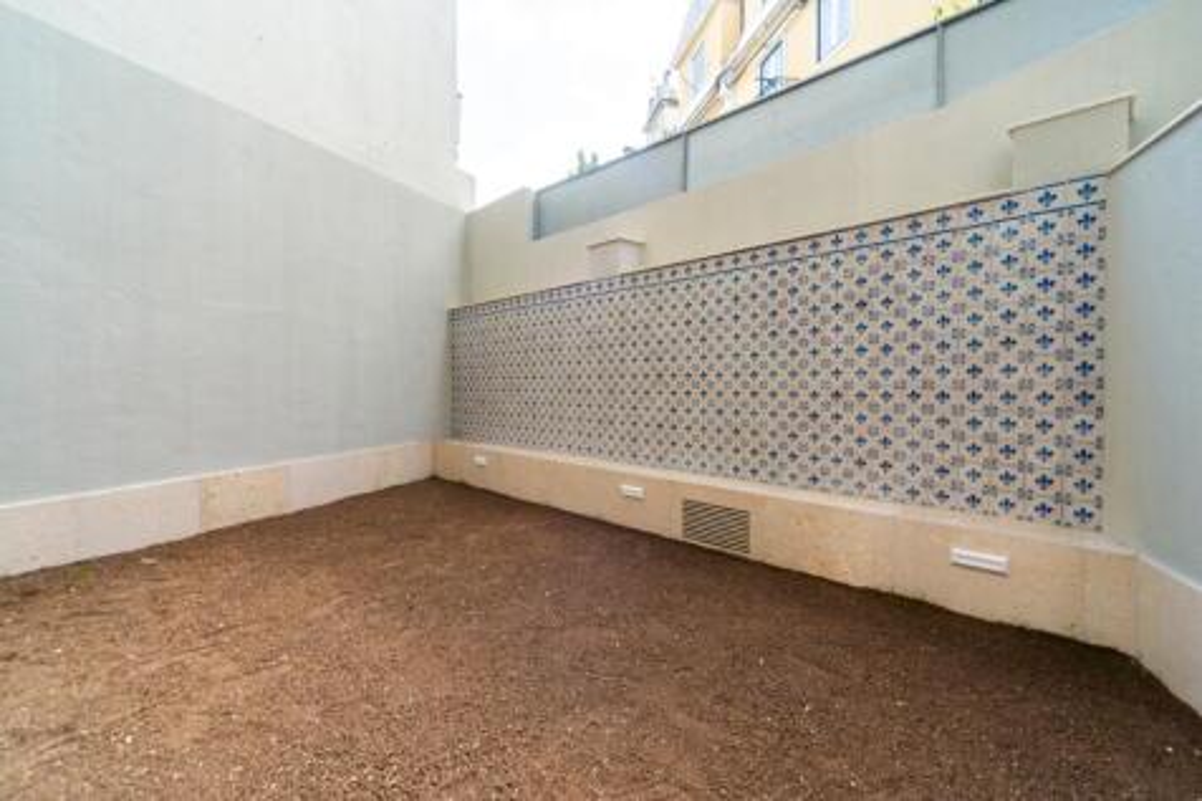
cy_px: 400
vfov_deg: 77.3
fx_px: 501
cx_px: 601
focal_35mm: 15
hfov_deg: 100.4
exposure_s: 1/200
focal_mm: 15
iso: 320
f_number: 8
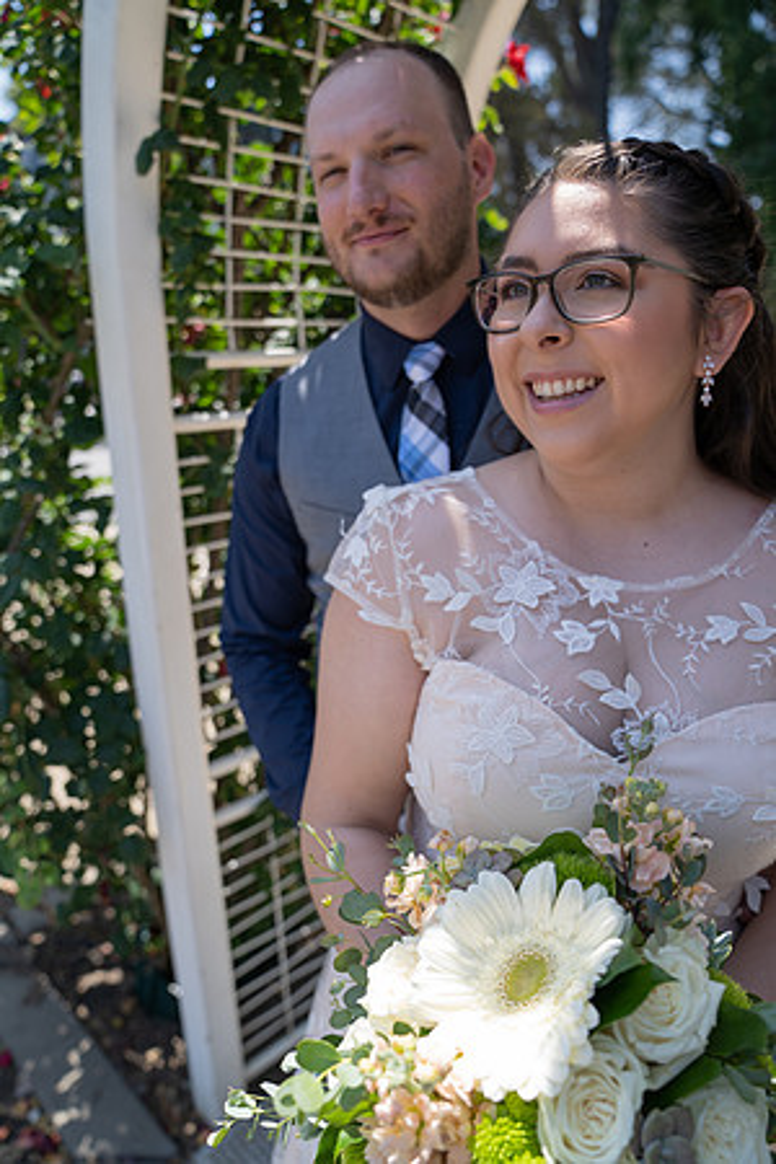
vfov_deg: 73.7
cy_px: 582
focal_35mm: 24
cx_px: 388
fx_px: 776
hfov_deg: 53.1
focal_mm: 24
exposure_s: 1/400
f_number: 3.2
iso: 100
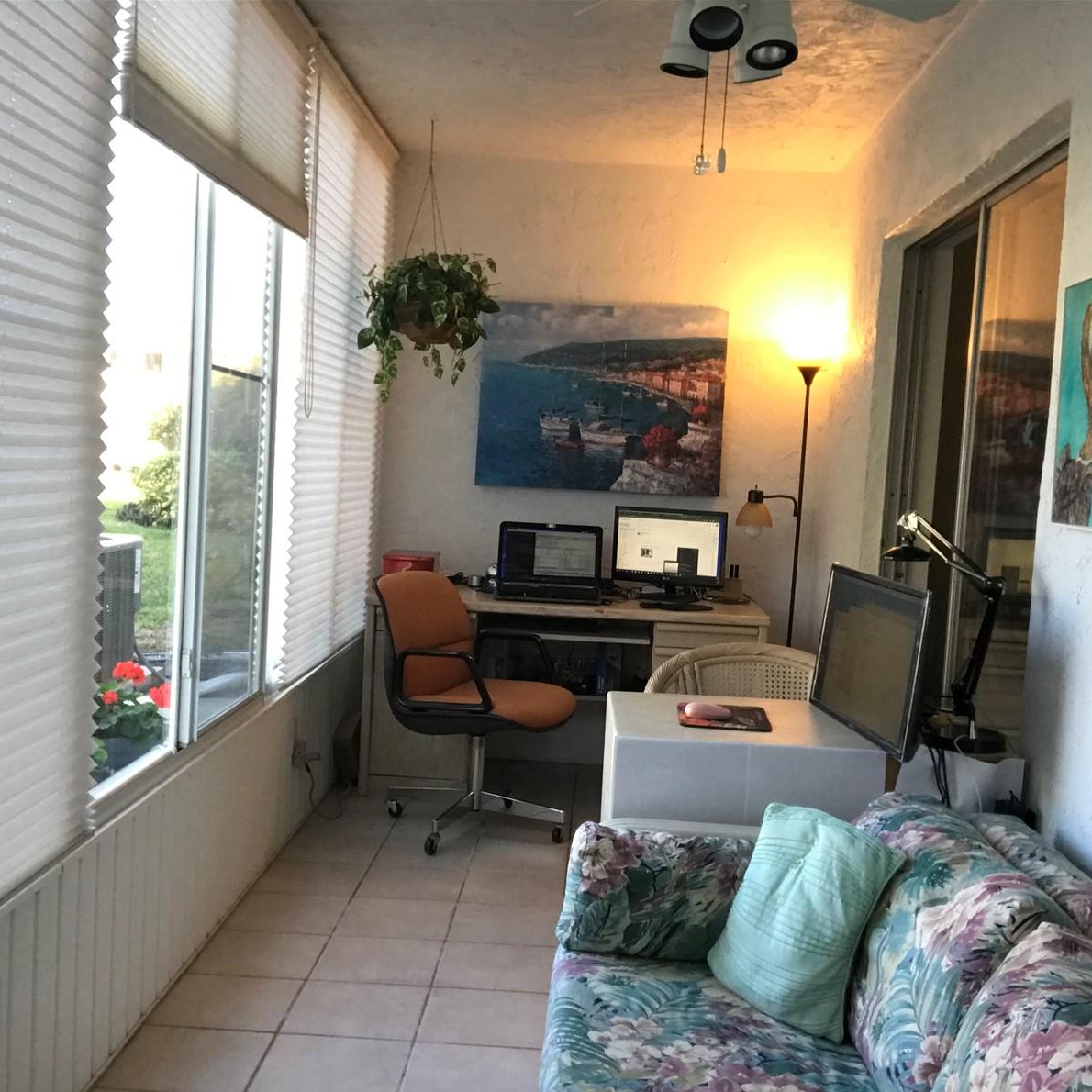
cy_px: 550
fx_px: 1356
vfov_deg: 43.9
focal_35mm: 38
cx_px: 548
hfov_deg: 43.9
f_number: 2.2
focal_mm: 2.87
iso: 25
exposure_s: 1/30
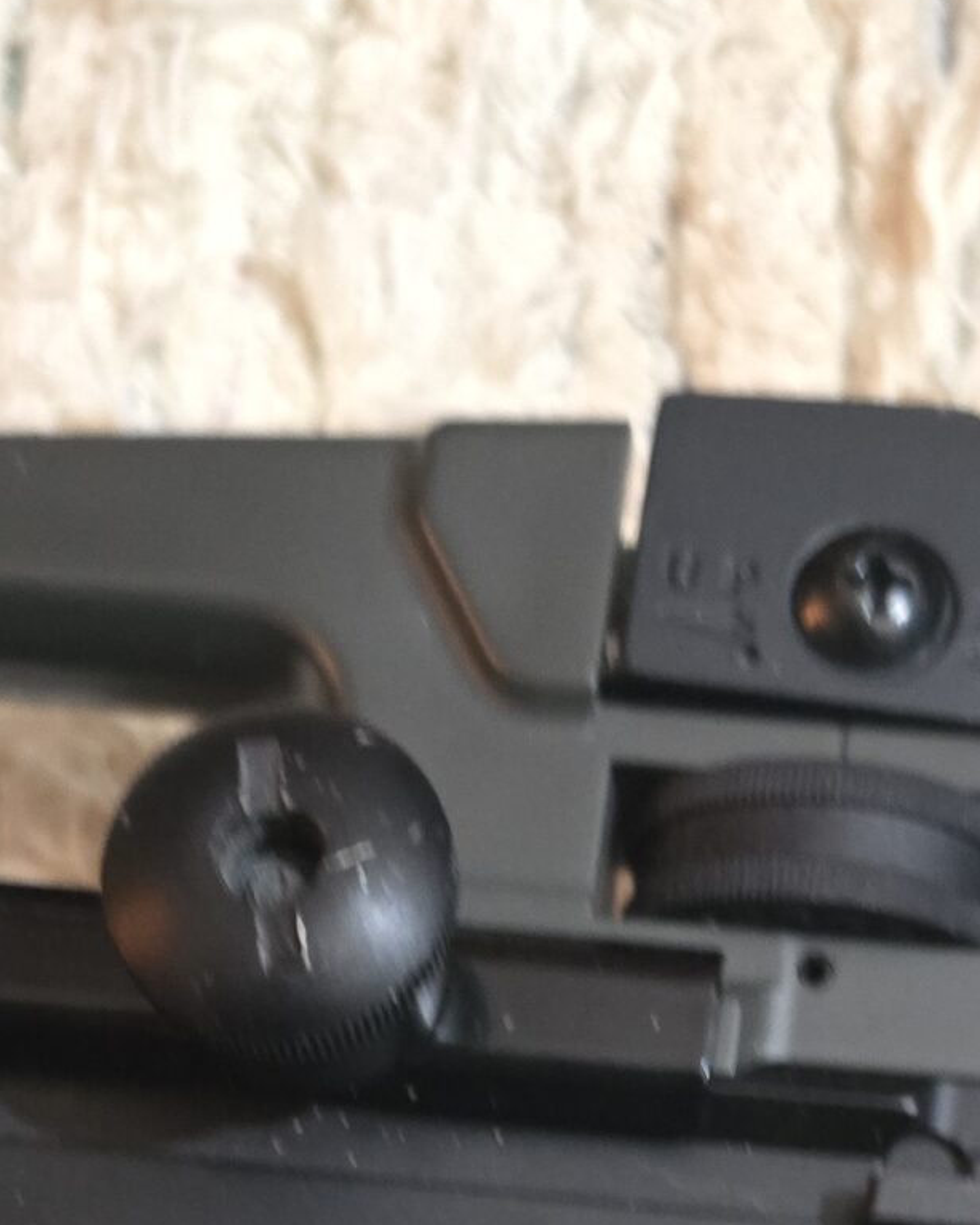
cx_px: 600
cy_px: 1615
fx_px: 2719
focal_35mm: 75
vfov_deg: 22.5
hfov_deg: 20.4
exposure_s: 1/16.7
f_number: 1.7
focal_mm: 6.3
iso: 1250
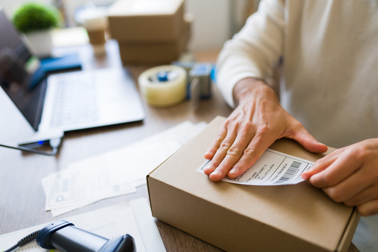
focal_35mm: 35
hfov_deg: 54.4
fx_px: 367
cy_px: 126
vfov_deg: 37.9
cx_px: 189
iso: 640
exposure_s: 1/100
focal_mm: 35
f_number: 1.8
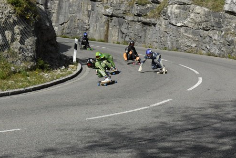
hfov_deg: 22.6
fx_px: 591
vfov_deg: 15.2
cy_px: 98
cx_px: 121
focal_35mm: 90
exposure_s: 1/640
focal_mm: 48
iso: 320
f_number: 5.6
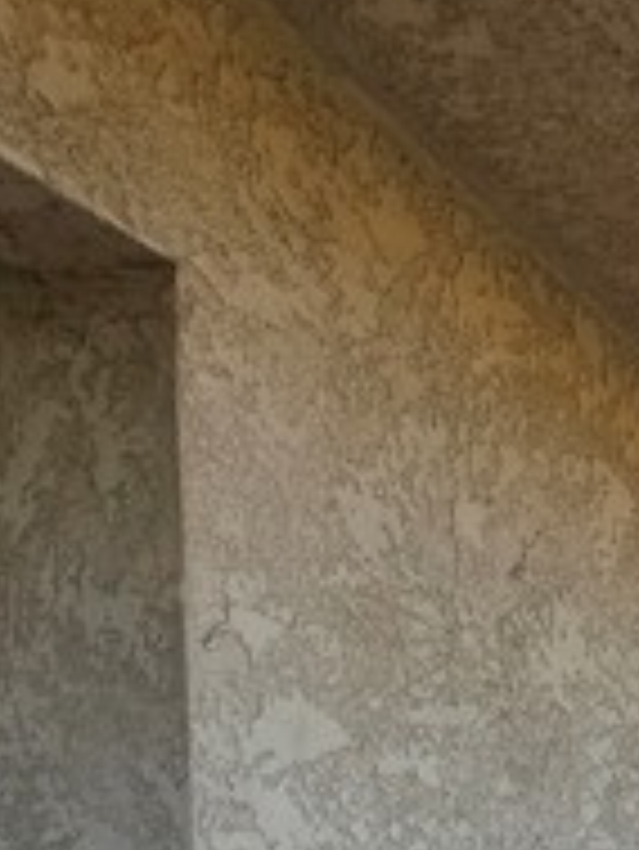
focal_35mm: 44
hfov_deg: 27.1
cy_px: 1012
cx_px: 850
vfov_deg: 34.6
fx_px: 1082
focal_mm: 2.2
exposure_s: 1/359
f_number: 1.9
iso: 40
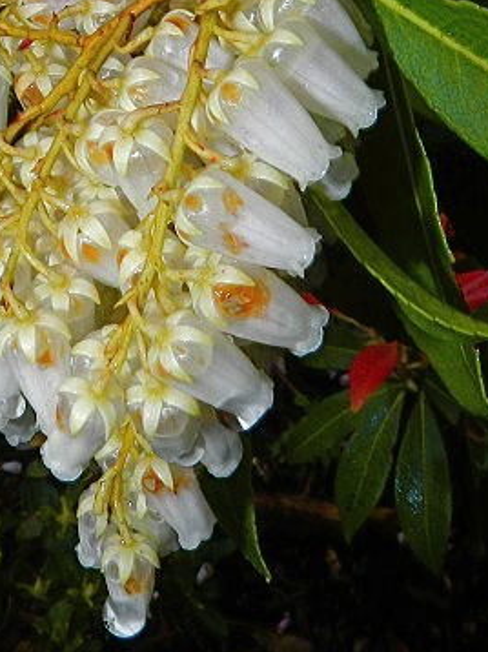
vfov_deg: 27.4
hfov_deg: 21.5
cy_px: 9
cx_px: 64
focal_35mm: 67
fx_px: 1261
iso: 160
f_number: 8
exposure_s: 1/30
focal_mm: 5.6
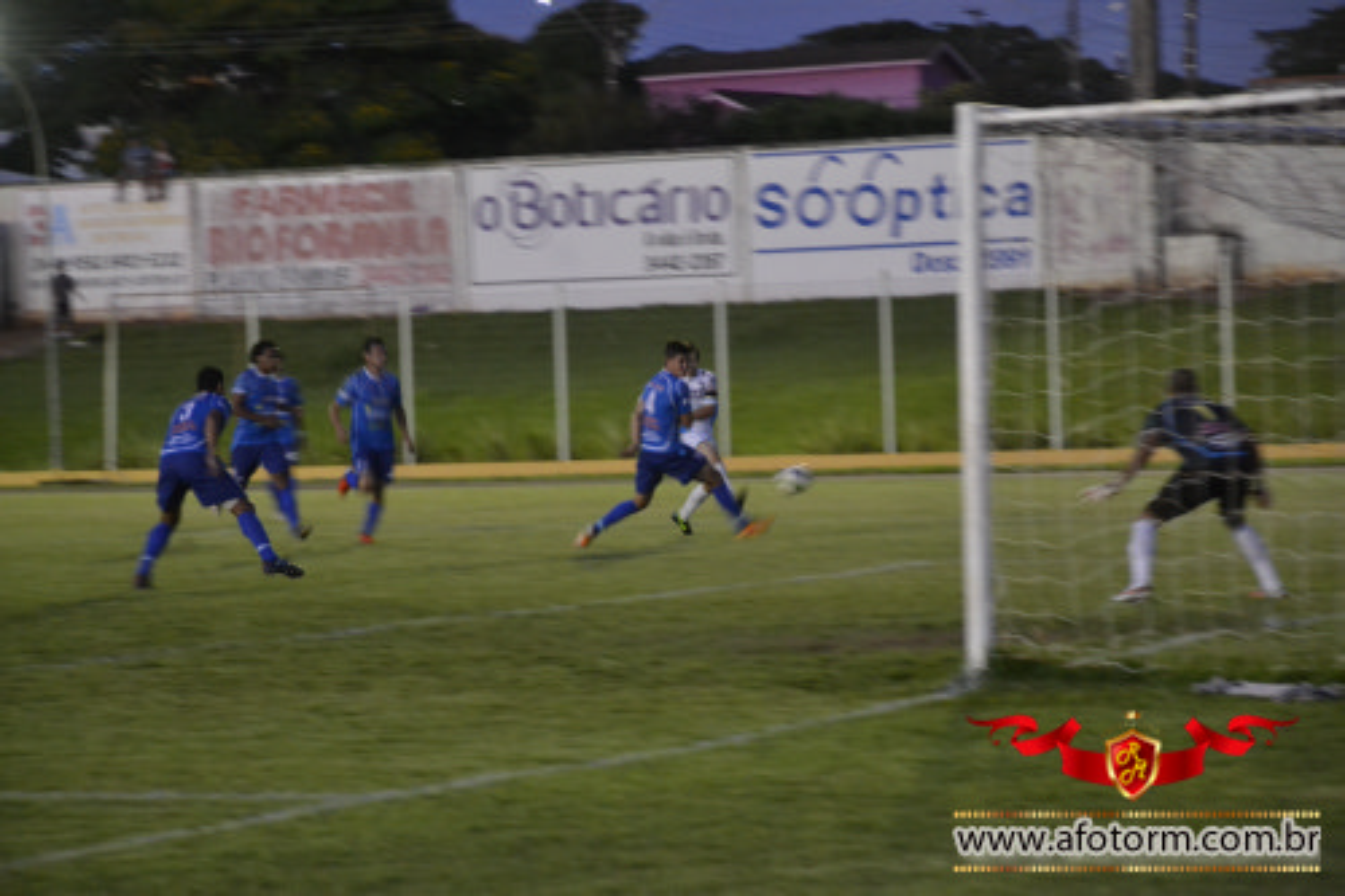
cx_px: 672
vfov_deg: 9.6
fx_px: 5322
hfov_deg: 14.4
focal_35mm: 142
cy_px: 448
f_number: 5.6
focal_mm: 95
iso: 3200
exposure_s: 1/30
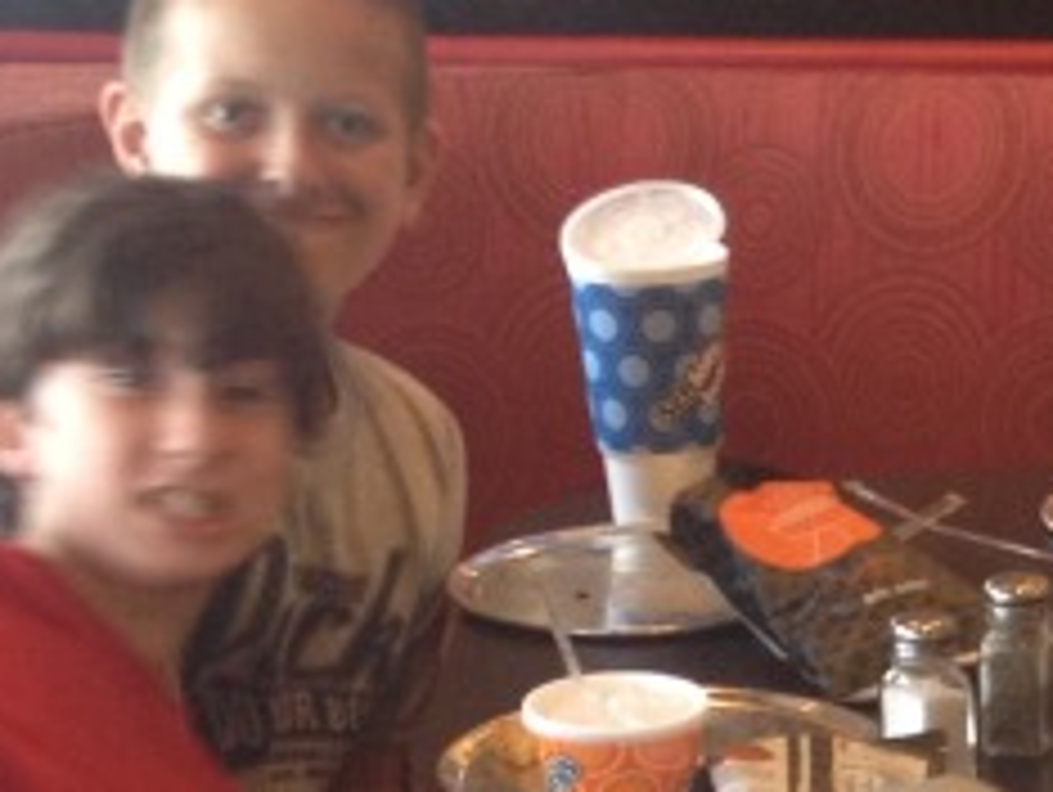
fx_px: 4659
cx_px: 1408
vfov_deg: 9.6
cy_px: 936
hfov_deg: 12.5
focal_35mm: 153
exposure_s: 1/20
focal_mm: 4.28
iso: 100
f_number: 2.4
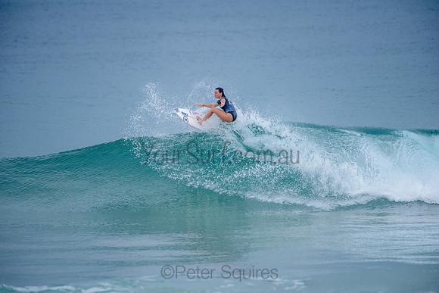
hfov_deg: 4.3
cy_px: 146
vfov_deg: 2.9
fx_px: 5856
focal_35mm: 480
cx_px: 220
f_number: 5.6
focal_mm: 480
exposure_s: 1/2000
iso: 560
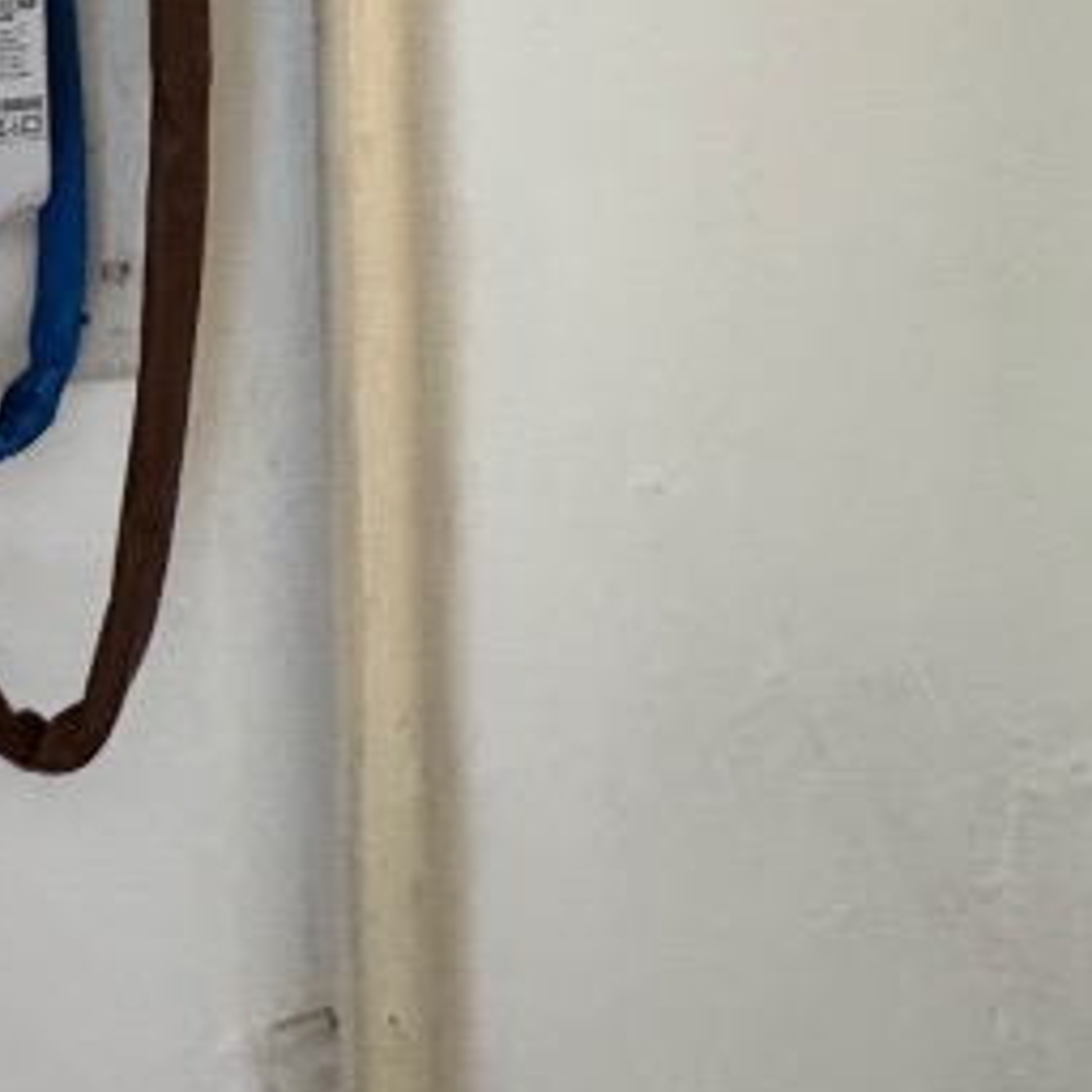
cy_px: -904
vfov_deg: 20.4
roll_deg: +0.6
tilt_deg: -3.3
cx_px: -218
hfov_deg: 26.3
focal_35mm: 58
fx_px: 2070
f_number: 2.2
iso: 400
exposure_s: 1/50
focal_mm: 2.22
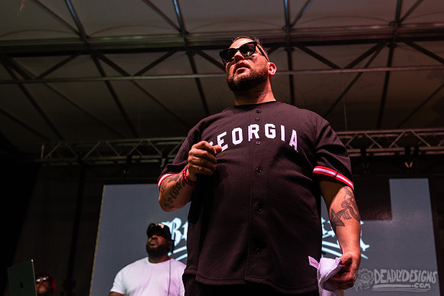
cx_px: 234
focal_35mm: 50
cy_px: 128
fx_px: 617
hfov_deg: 39.6
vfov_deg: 27.0
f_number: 4
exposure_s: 1/250
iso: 2000
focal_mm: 44
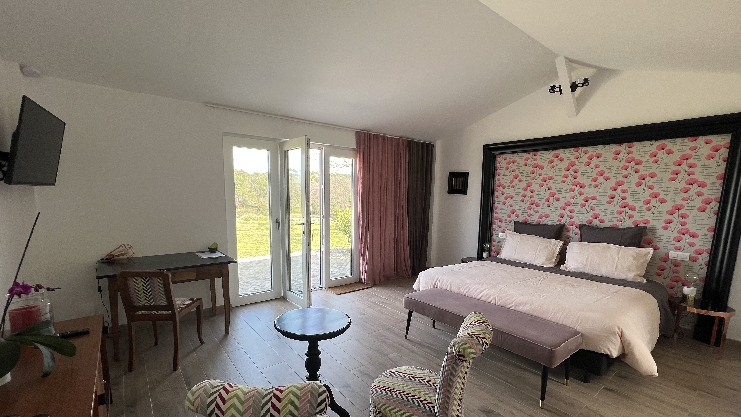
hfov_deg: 103.0
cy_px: 237
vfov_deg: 70.2
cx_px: 363
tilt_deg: -8.4
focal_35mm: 15
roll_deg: -1.3
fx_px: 295
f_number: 1.8
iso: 32
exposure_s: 1/101
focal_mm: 1.57
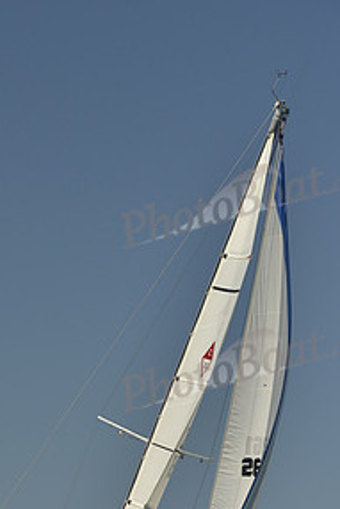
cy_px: 484
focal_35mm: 142
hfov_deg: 9.6
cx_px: 29
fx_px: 2009
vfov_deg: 14.3
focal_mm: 70
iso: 280
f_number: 8
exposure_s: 1/1000
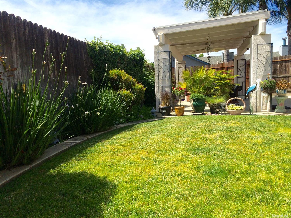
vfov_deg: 48.2
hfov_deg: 61.7
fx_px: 244
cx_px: 146
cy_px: 109
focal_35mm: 29
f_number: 2.2
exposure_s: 1/2053
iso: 32
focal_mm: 4.15
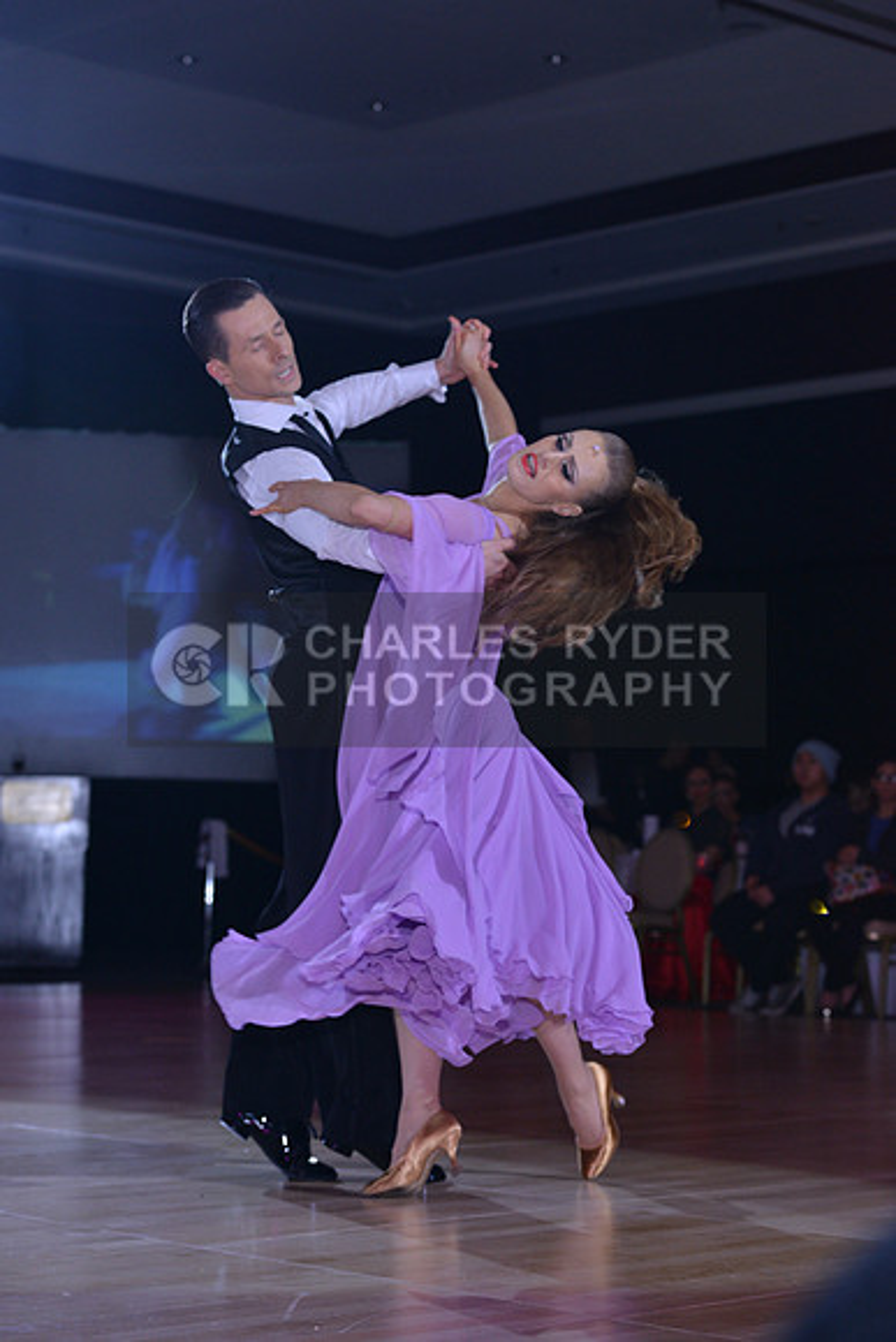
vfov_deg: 26.0
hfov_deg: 17.5
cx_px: 448
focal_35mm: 78
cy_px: 671
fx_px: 2910
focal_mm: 78
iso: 1250
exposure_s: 1/250
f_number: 5
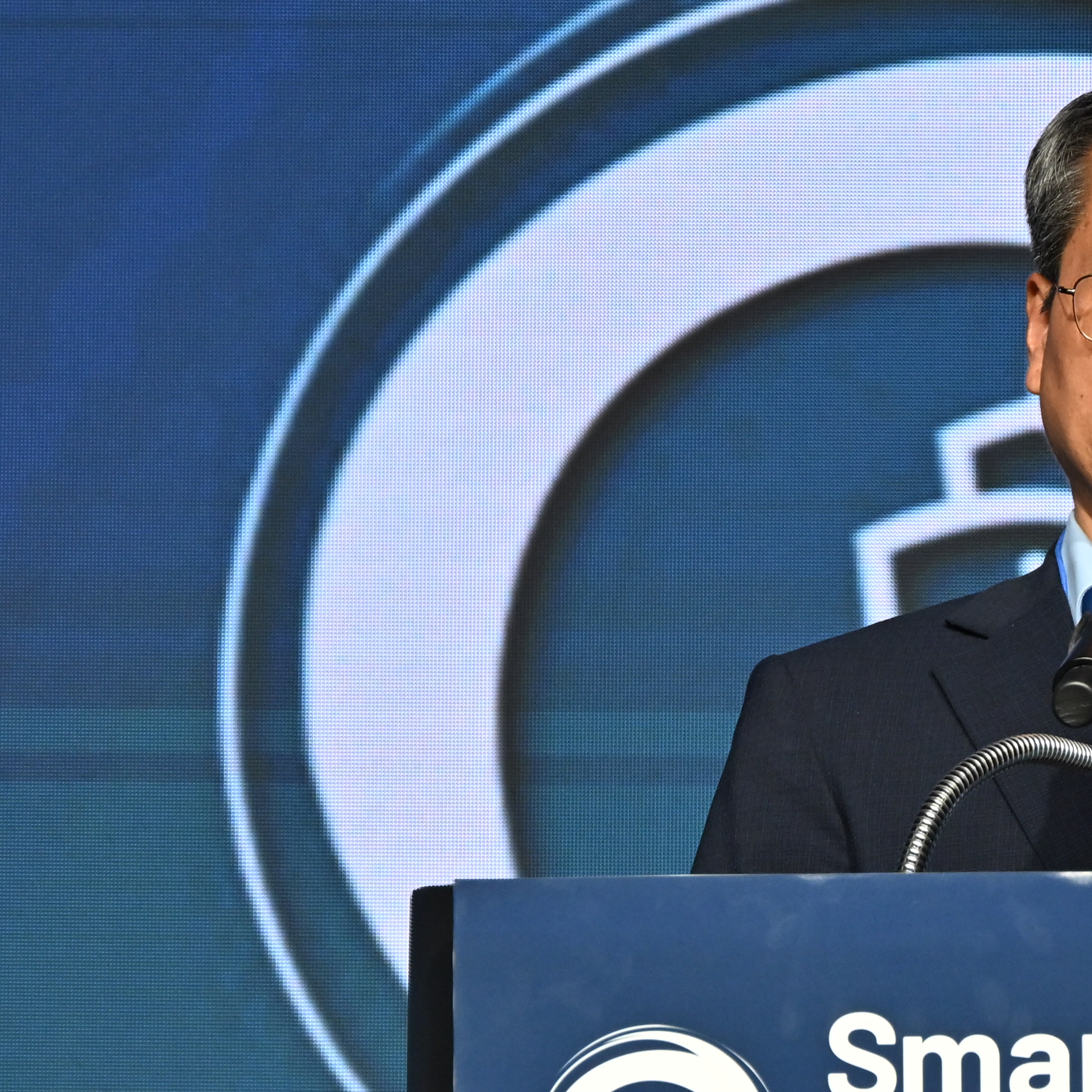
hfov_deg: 4.5
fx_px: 13812
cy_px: 481
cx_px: 1212
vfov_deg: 4.5
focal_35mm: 387
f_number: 8
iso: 1600
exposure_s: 1/200
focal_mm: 150
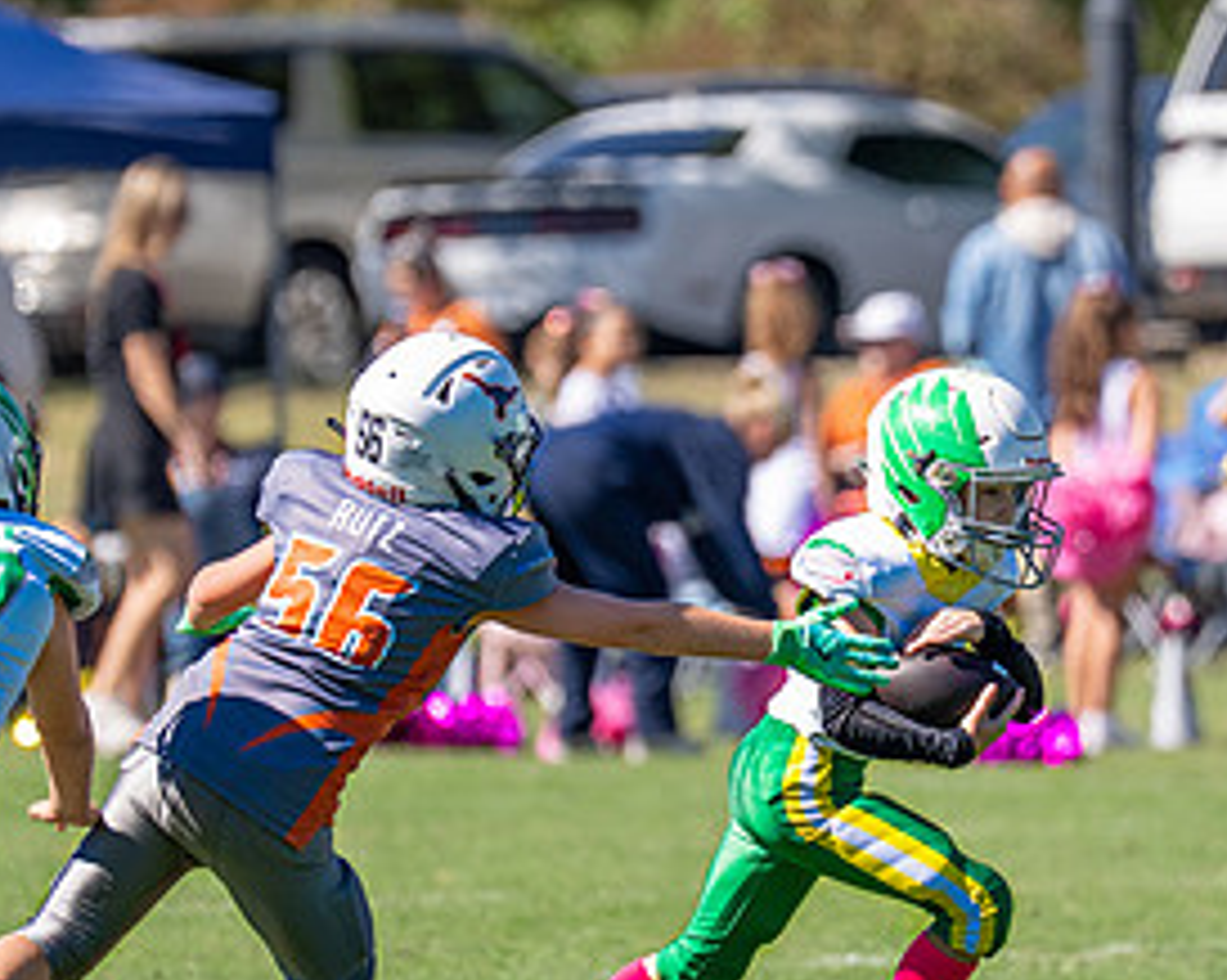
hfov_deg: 3.0
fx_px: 23152
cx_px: 677
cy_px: 561
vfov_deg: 2.4
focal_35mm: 638
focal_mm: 200
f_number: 2.8
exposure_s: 1/3200
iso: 160
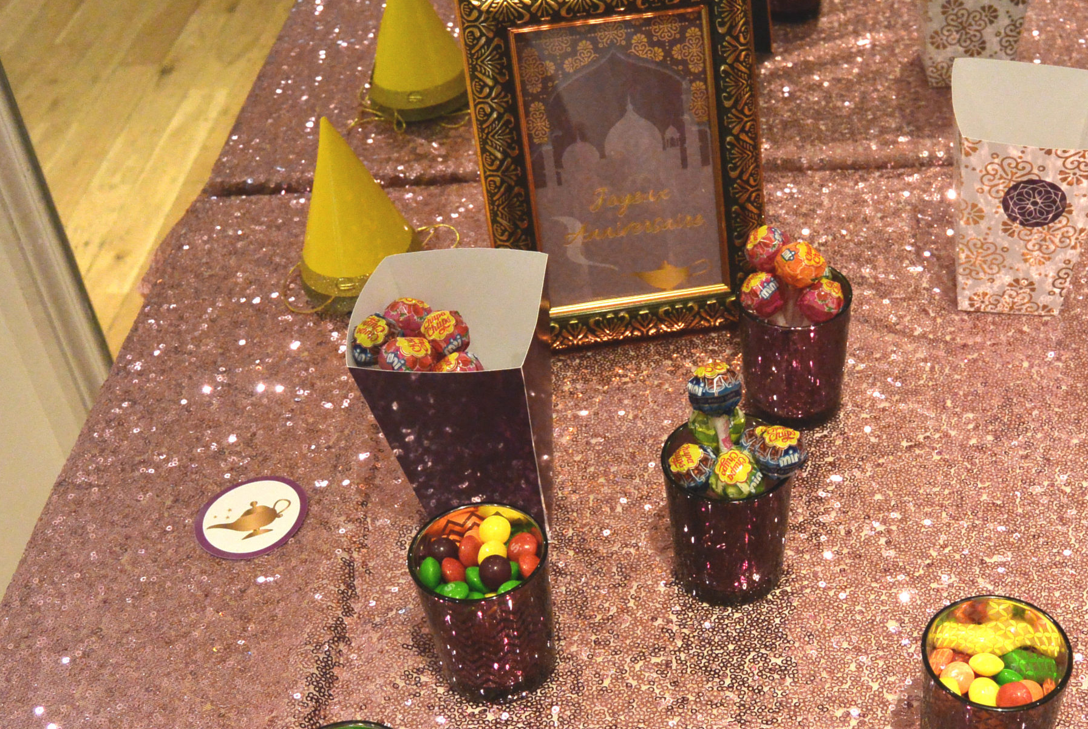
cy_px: 461
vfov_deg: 27.0
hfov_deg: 39.1
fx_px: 1513
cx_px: 713
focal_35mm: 50
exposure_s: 1/60
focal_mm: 13
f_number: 3.8
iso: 800
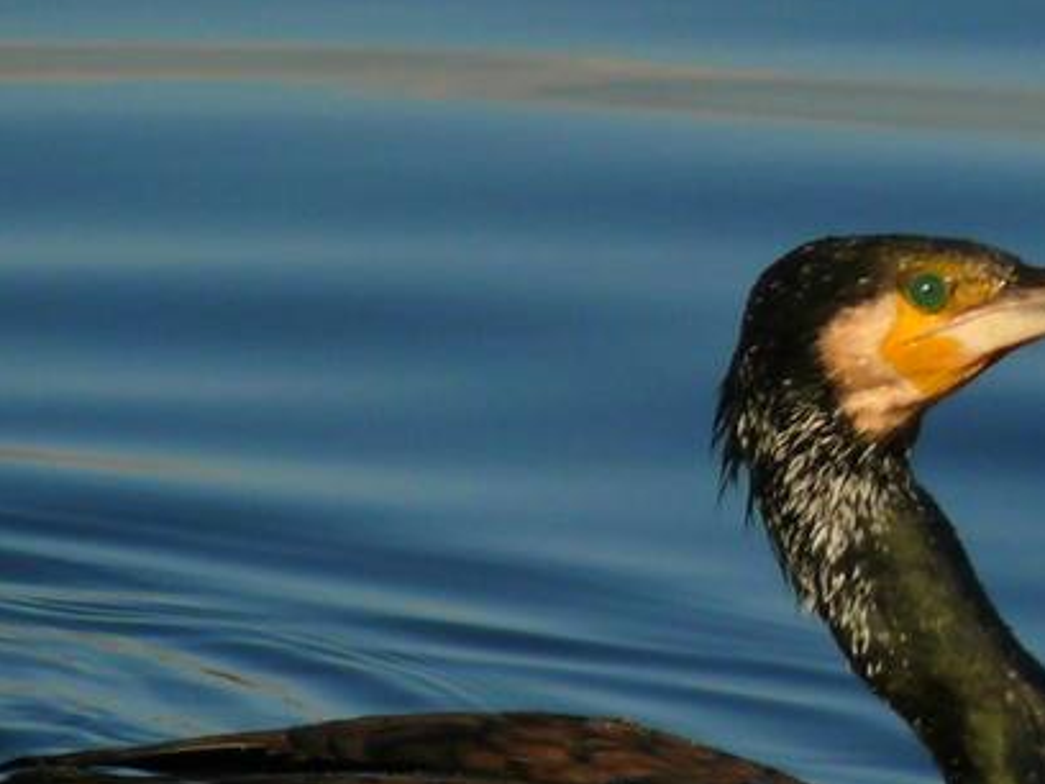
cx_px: 733
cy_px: 798
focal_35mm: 1055
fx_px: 31849
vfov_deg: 1.4
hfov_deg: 1.9
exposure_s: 1/640
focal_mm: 88.8
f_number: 4
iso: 100
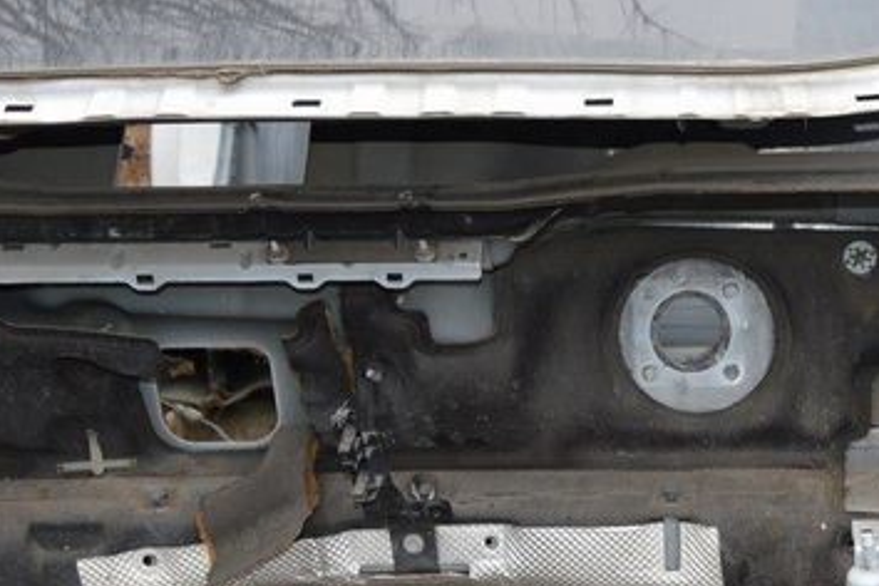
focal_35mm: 78
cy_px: 523
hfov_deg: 25.1
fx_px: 1904
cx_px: 812
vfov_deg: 17.3
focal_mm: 18
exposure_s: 1/125
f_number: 4
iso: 200
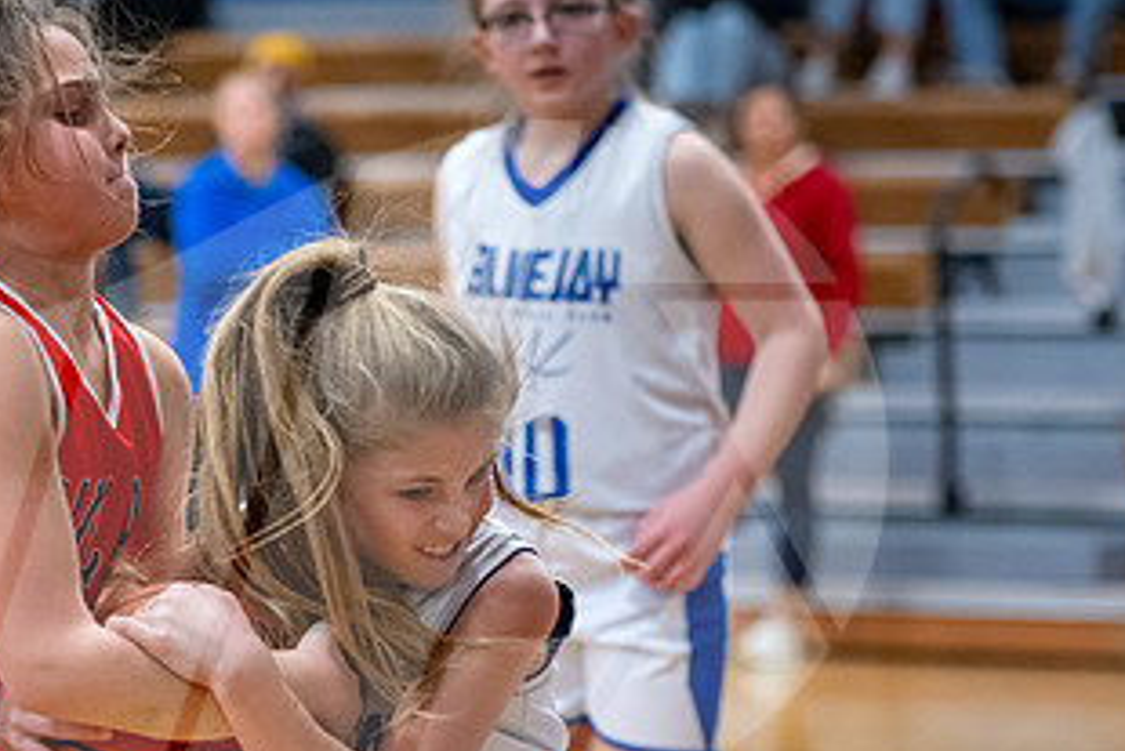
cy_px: 498
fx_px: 6440
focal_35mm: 206
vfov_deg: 6.7
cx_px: 266
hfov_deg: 10.0
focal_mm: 86
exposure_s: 1/640
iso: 3200
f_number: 2.8
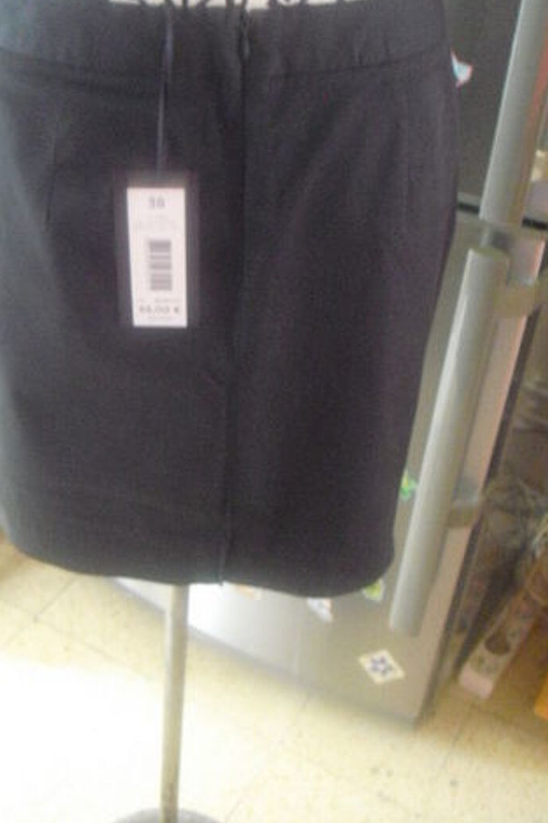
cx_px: 227
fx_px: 1096
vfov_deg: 41.1
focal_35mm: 48
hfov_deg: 28.0
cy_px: 396
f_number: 3.1
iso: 800
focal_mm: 6.3
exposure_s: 1/25
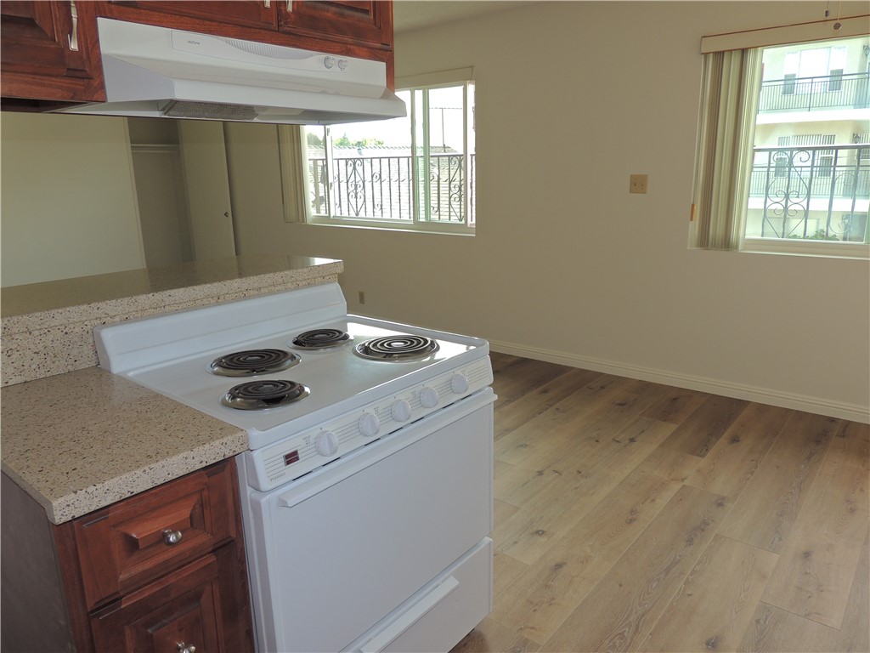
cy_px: 326
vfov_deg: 56.8
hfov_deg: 71.6
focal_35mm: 24
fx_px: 603
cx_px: 435
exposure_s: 1/60
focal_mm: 4.3
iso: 100
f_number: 3
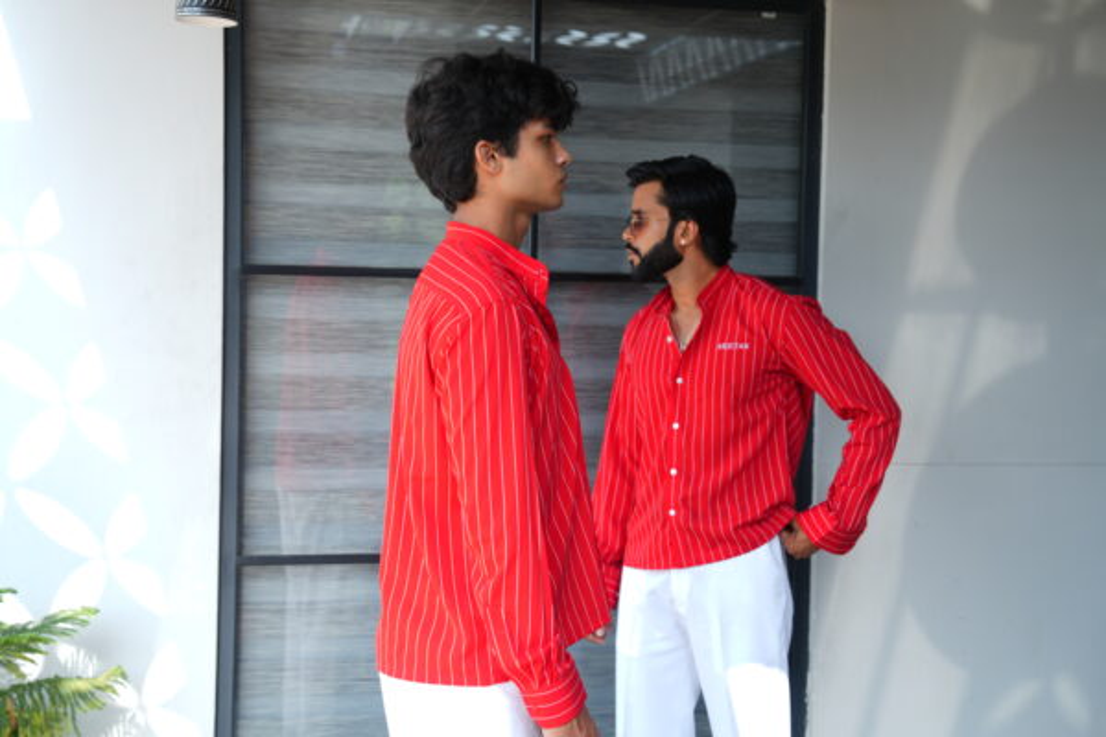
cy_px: 368
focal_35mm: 56
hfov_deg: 35.6
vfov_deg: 24.2
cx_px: 553
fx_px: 1720
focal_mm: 56
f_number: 4
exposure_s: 1/100
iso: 80
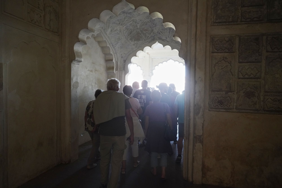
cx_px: 141
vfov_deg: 53.1
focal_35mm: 24
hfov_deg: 73.7
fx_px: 188
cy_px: 94
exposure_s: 1/80
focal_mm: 24
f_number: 10
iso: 3200
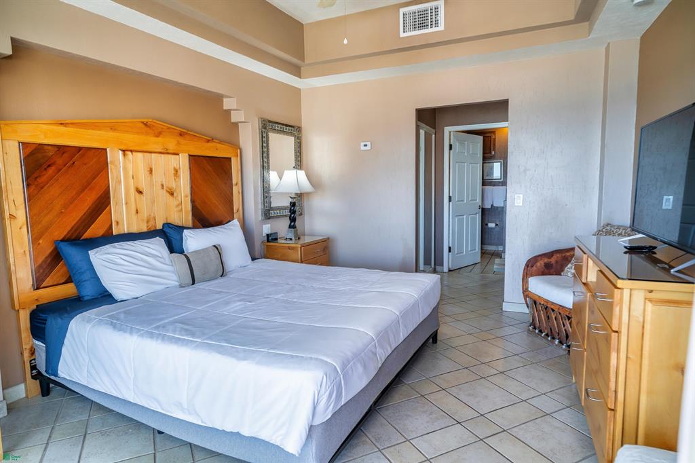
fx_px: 386
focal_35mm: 20
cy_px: 232
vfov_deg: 61.9
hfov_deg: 84.0
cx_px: 348
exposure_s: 1/60
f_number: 5.6
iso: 500
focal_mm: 20
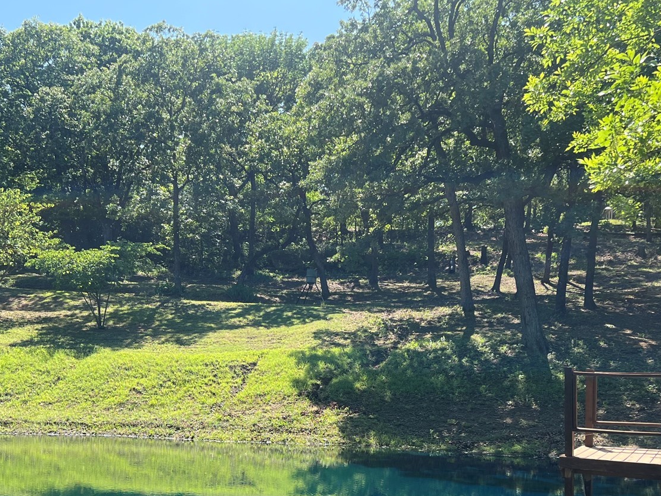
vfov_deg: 31.2
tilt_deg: -1.7
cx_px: 343
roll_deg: -2.0
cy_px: 414
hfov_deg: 42.1
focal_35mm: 45
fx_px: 859
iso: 50
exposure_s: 1/1124
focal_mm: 5.7
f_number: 1.5
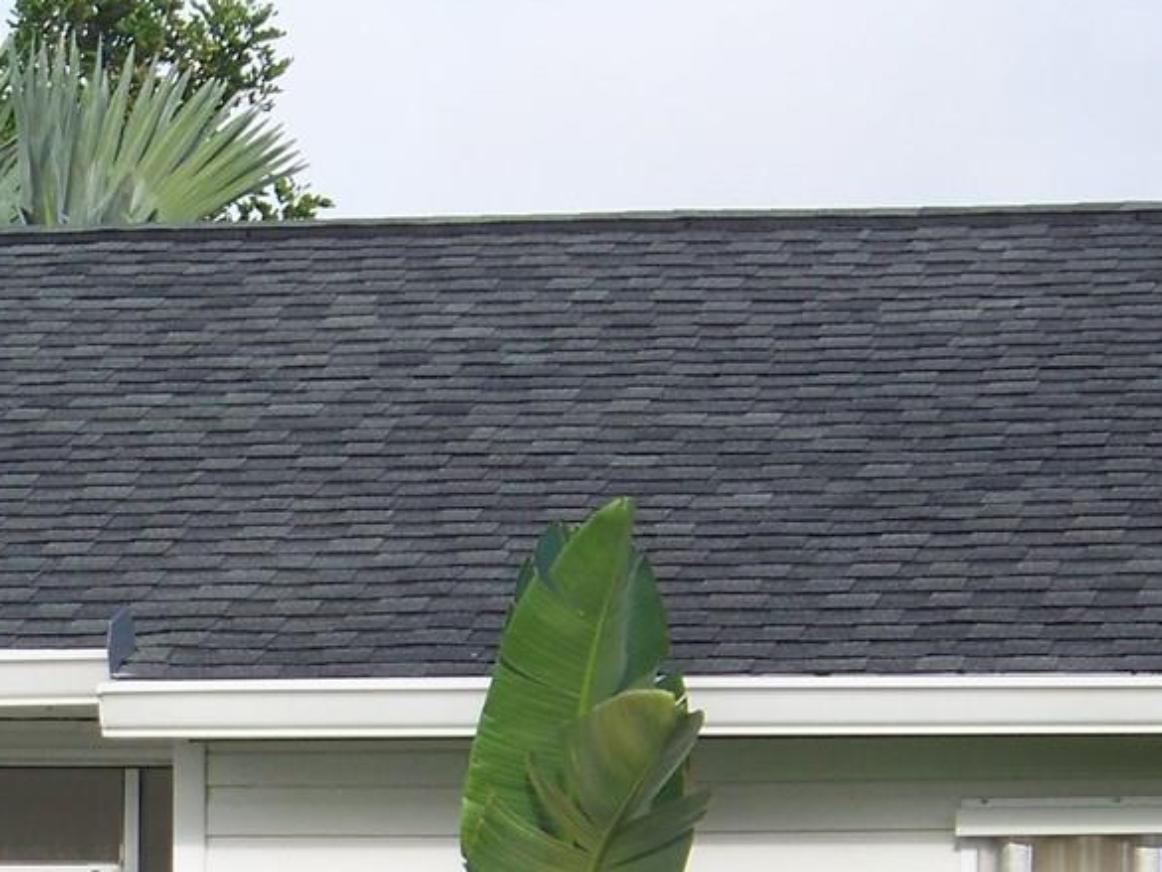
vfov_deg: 5.1
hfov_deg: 6.8
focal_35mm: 290
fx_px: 9737
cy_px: 1146
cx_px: -119
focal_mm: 17.6
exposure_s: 1/400
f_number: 3.2
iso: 64
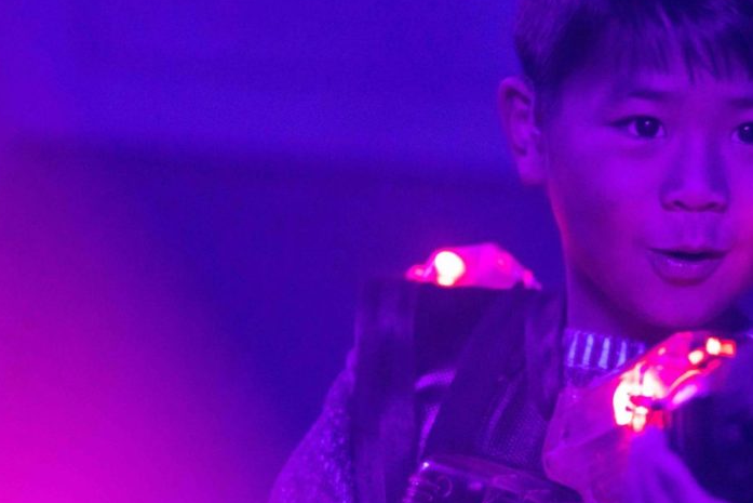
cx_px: 705
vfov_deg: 5.6
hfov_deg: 8.4
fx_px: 5104
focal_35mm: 244
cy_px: 294
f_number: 1.4
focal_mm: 85
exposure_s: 1/200
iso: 4000
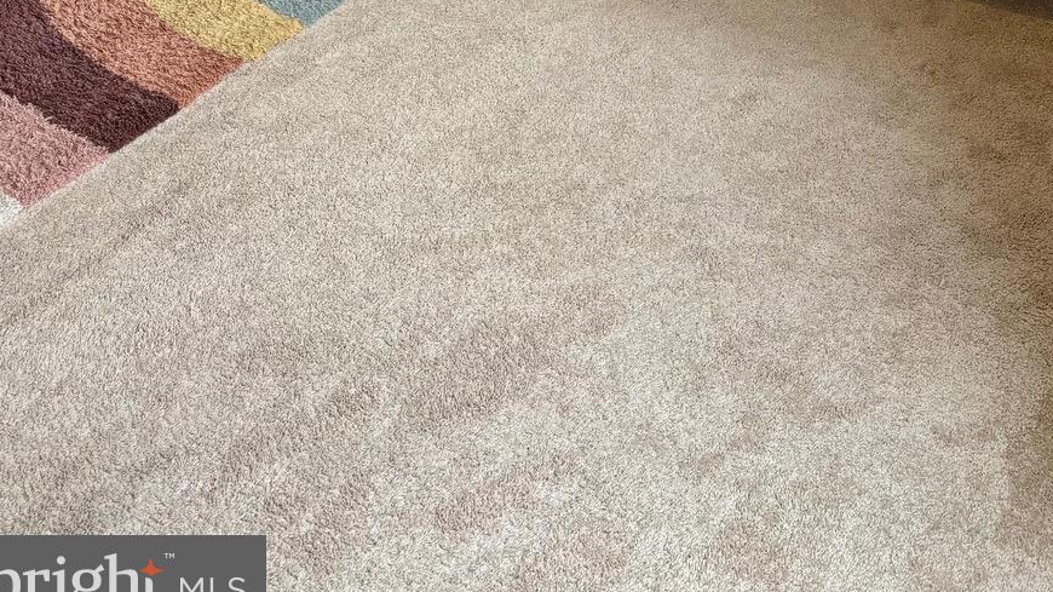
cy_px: -295
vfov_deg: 20.5
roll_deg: +0.8
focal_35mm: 50
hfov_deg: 41.0
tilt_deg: -19.5
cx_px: 661
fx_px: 1396
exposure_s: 1/120
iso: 125
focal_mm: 5.96
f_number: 1.6
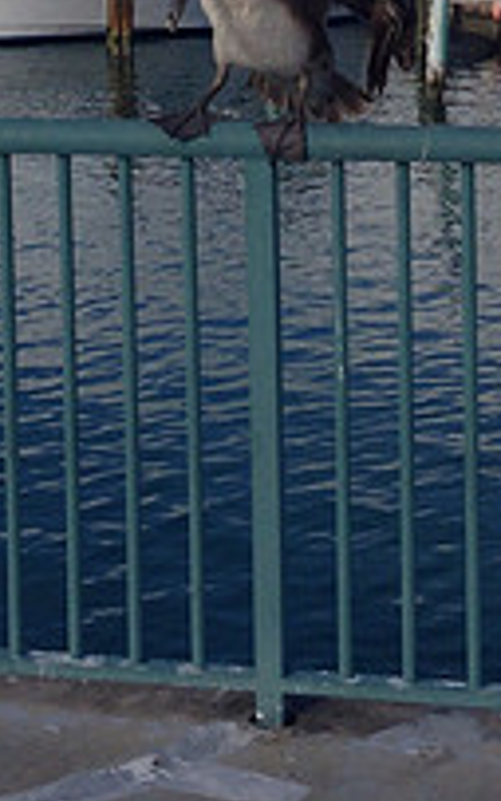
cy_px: 2
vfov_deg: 20.2
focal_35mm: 100
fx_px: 2183
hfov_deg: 13.1
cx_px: 320
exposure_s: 1/1938
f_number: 2.4
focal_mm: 4.12
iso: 50
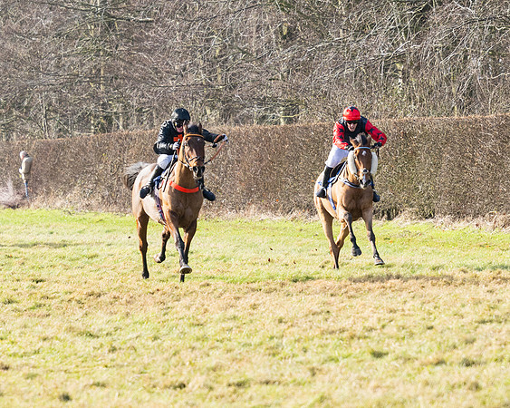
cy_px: 240
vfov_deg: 4.6
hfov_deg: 5.8
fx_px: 5056
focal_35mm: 335
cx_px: 176
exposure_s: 1/1600
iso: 400
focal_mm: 125
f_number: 4
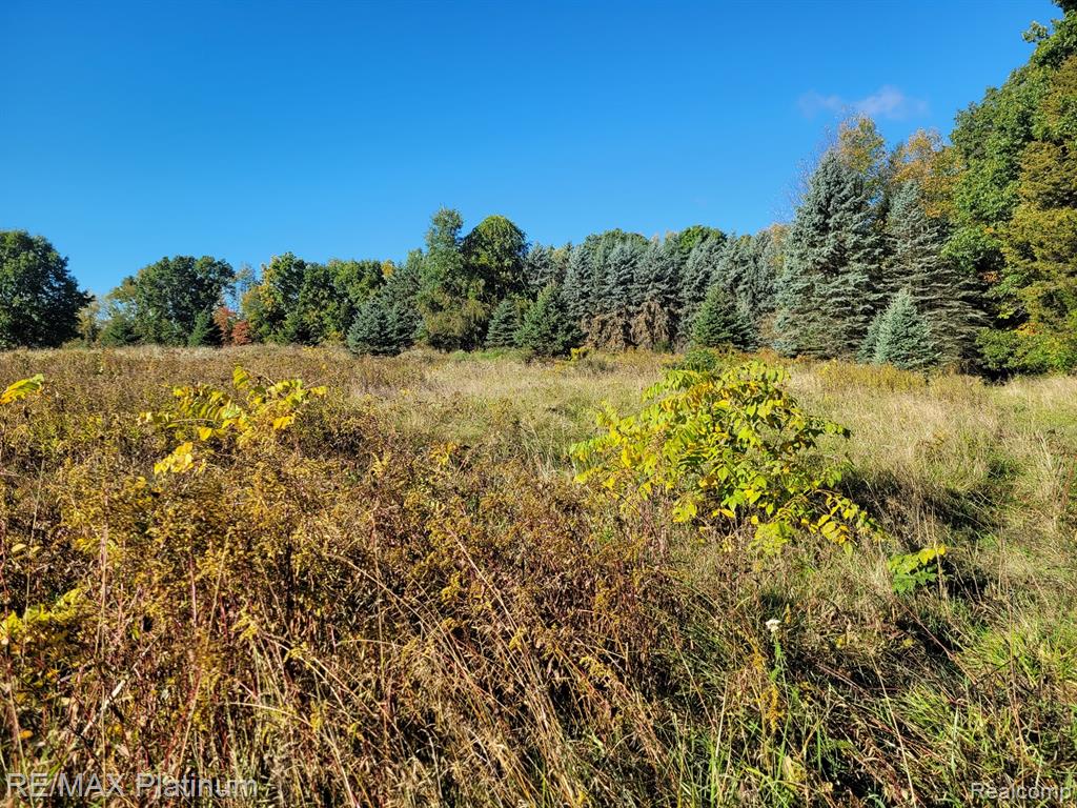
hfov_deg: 67.3
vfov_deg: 53.1
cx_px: 538
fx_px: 809
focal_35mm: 26
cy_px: 404
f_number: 1.8
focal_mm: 5.4
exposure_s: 1/1513
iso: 40
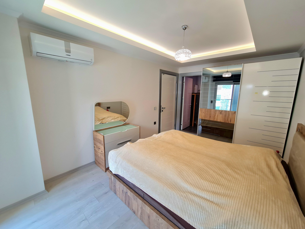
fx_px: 115
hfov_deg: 106.2
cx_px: 152
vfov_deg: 89.9
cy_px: 114
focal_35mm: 13
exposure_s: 1/50
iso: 100
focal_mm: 2.2
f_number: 2.2
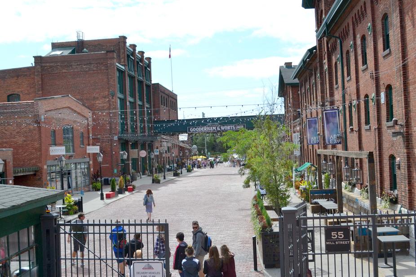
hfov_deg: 57.2
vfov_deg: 40.0
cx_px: 208
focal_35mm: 33
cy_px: 138
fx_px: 381
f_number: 6.3
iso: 400
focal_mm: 22
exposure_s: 1/1600
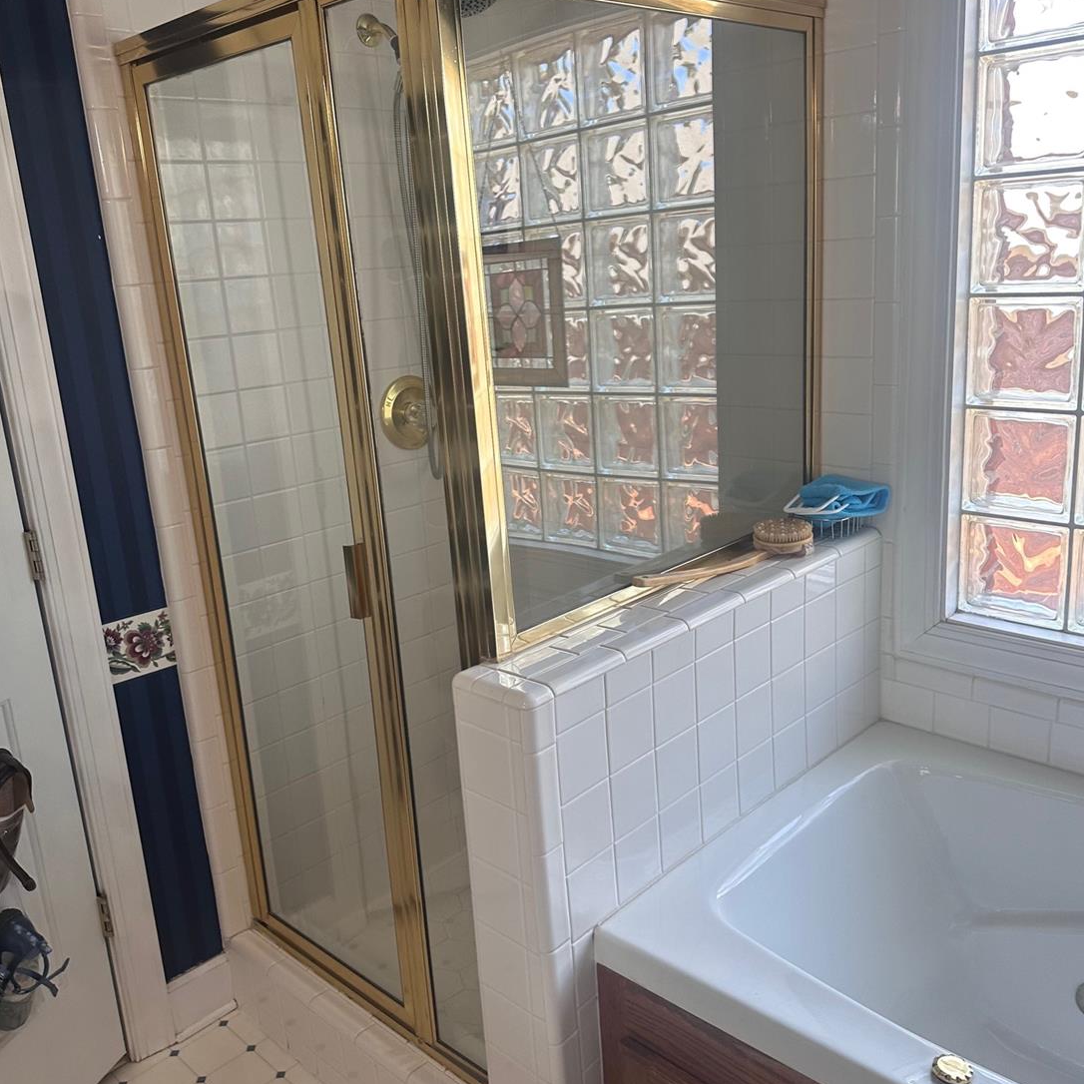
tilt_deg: -14.4
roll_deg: +3.6
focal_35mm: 30
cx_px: 557
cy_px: 529
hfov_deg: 54.0
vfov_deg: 54.0
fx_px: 1063
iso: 80
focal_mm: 6.86
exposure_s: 1/120
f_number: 1.78
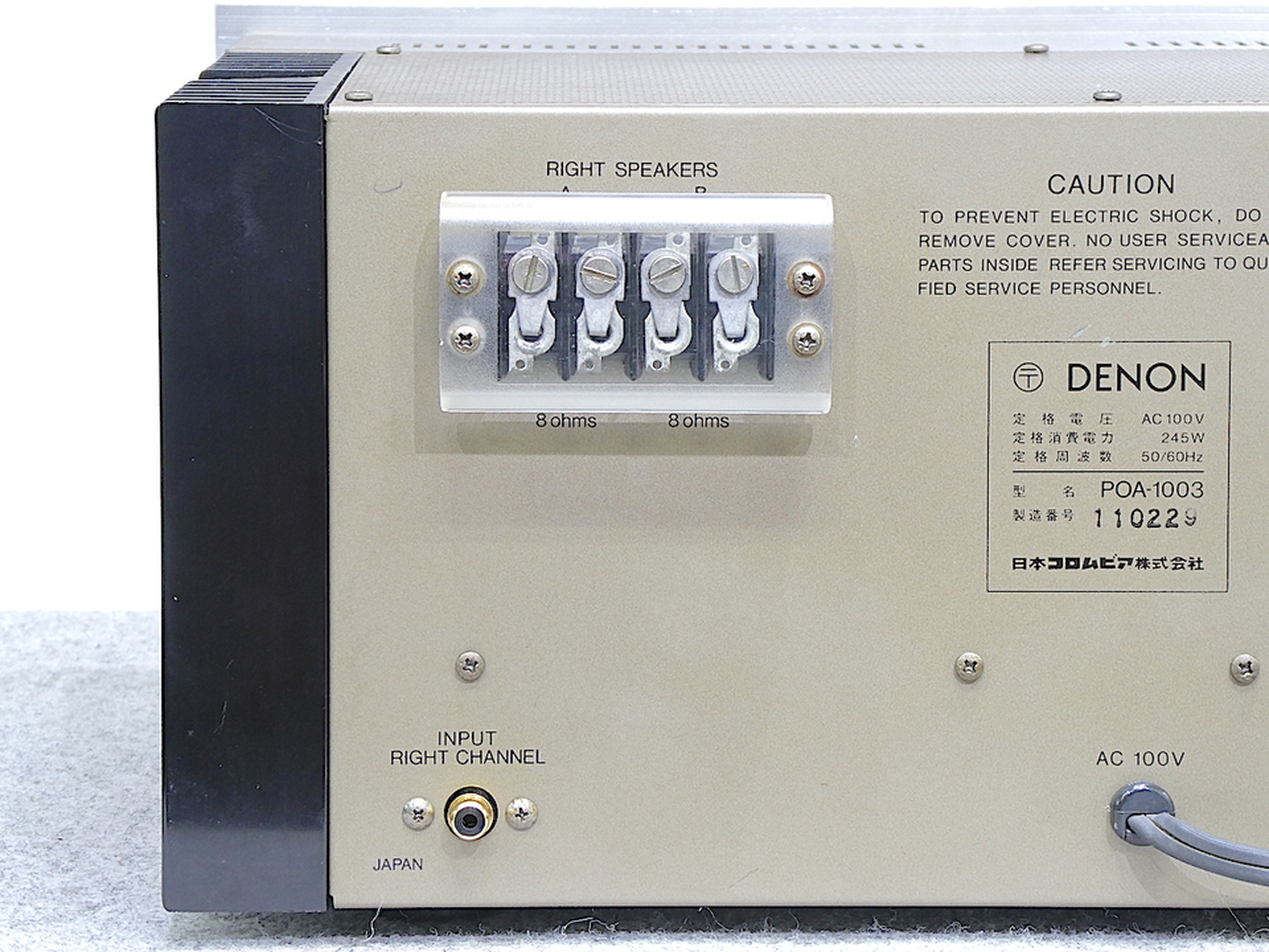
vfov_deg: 11.0
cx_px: 634
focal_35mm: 135
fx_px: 4949
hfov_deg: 14.6
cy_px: 476
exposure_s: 1/2.5
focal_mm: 24.2
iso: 200
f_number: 5.3
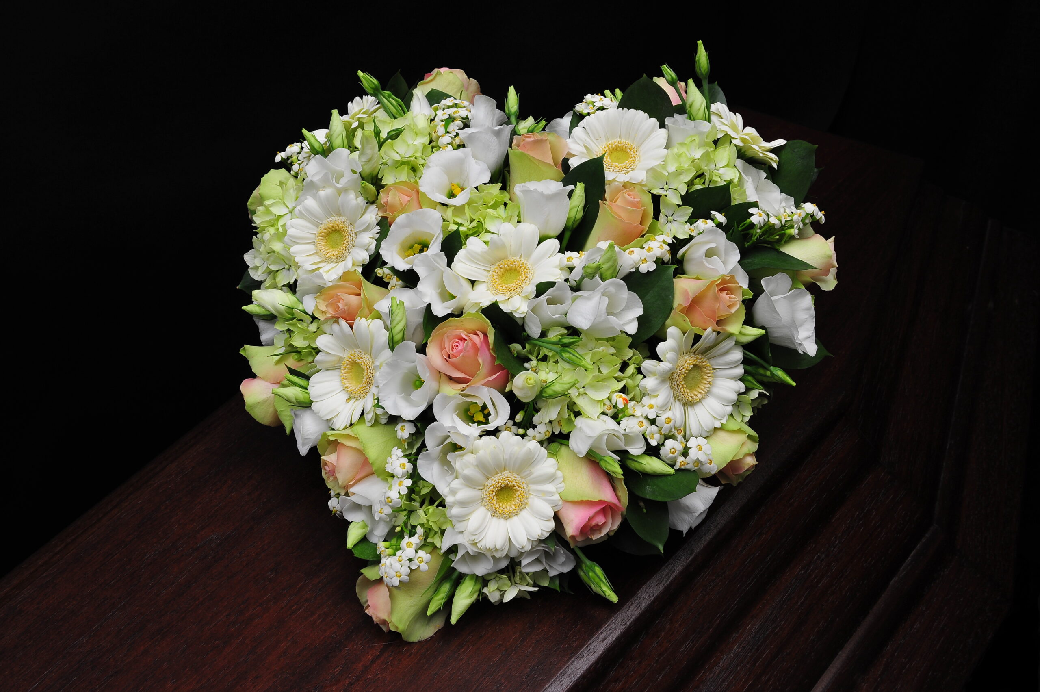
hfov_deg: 58.8
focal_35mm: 32
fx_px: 924
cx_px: 520
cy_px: 346
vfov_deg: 41.1
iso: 320
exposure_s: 1/1.3
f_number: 13
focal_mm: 32
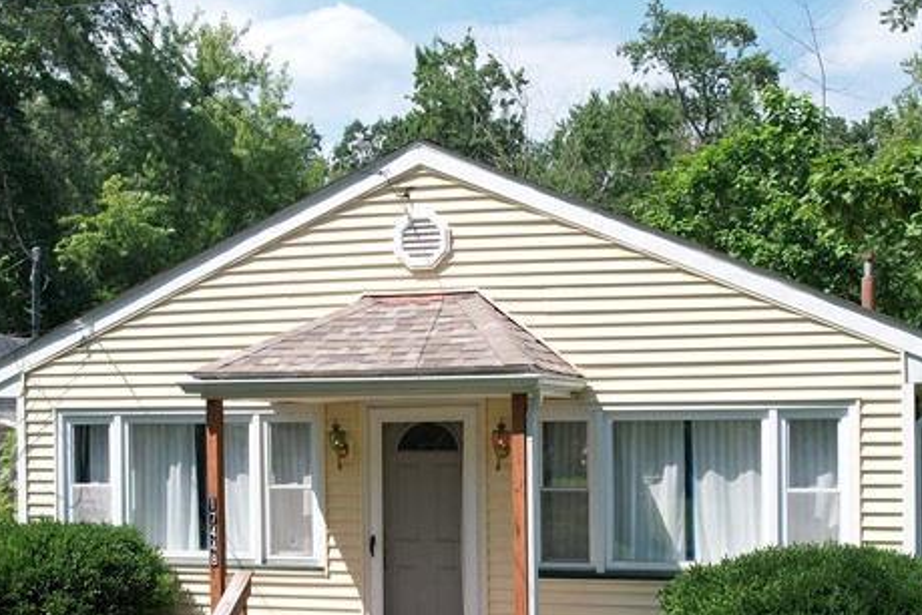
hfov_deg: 38.1
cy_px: 448
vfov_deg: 25.7
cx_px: 520
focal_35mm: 52
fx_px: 1332
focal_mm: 8.38
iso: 110
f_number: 2.8
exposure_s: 1/1500
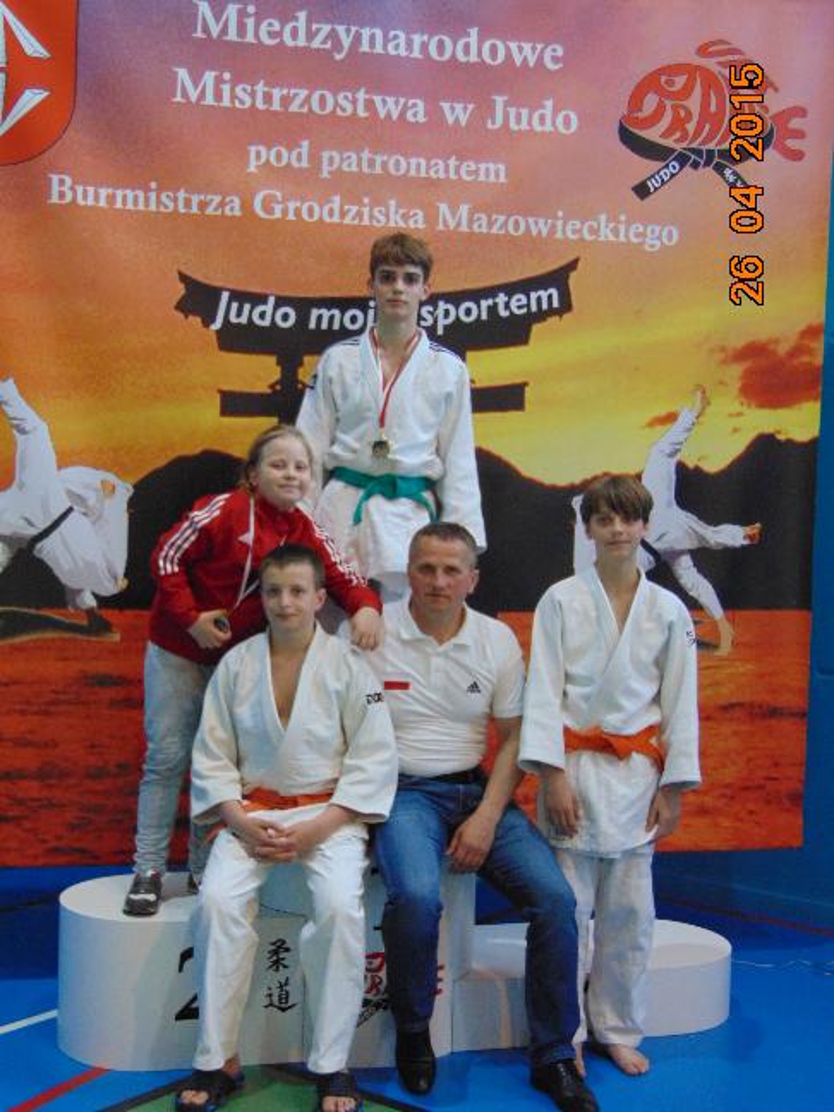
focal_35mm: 50
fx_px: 1606
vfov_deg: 38.2
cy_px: 556
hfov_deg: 29.1
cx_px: 417
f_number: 3.5
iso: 400
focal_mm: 9
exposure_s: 1/30
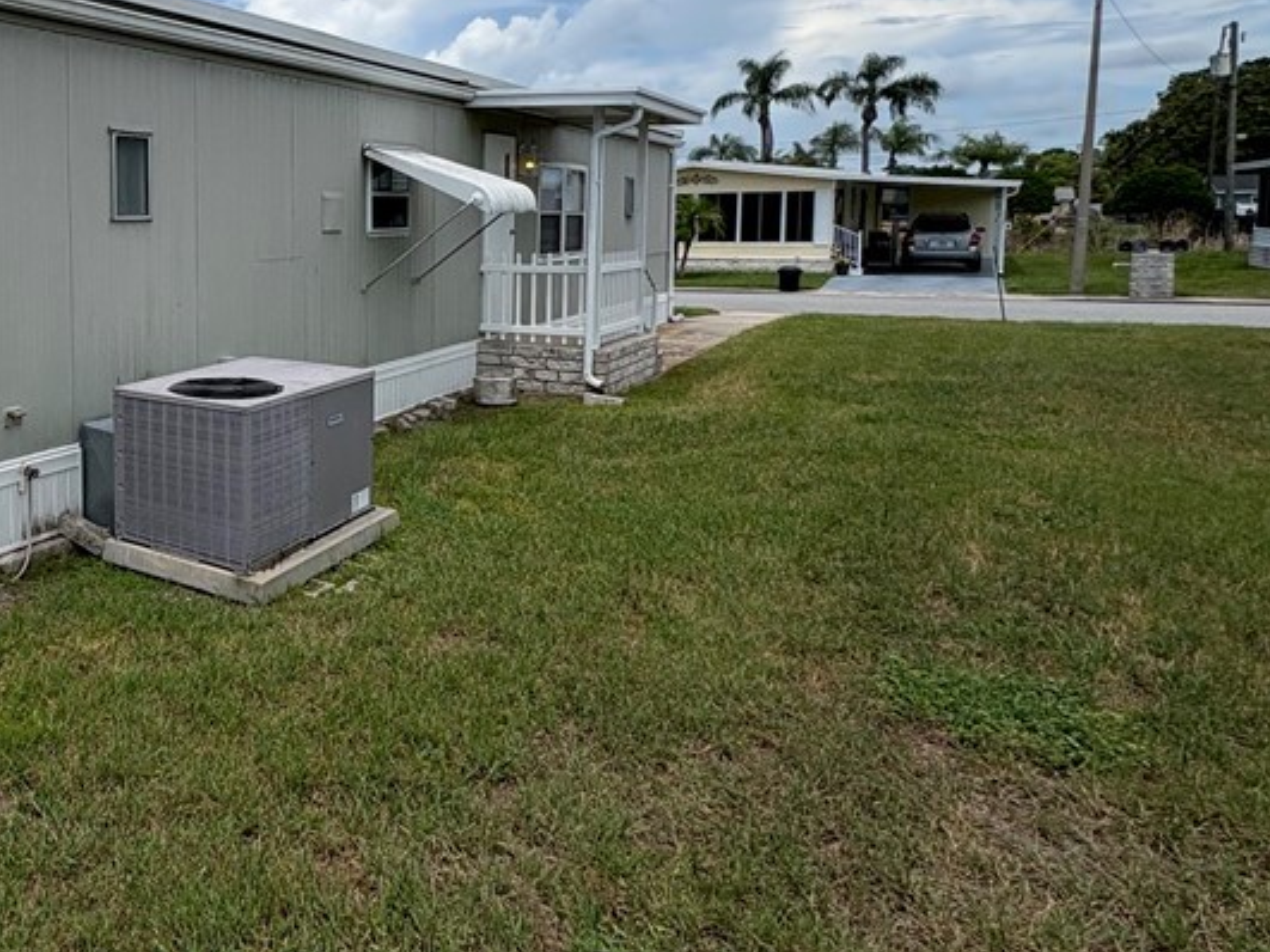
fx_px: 990
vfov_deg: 50.2
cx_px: 96
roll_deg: +1.2
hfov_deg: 55.4
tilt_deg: -3.6
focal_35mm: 27
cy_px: 297
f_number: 2.2
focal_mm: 2.22
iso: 50
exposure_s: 1/3247
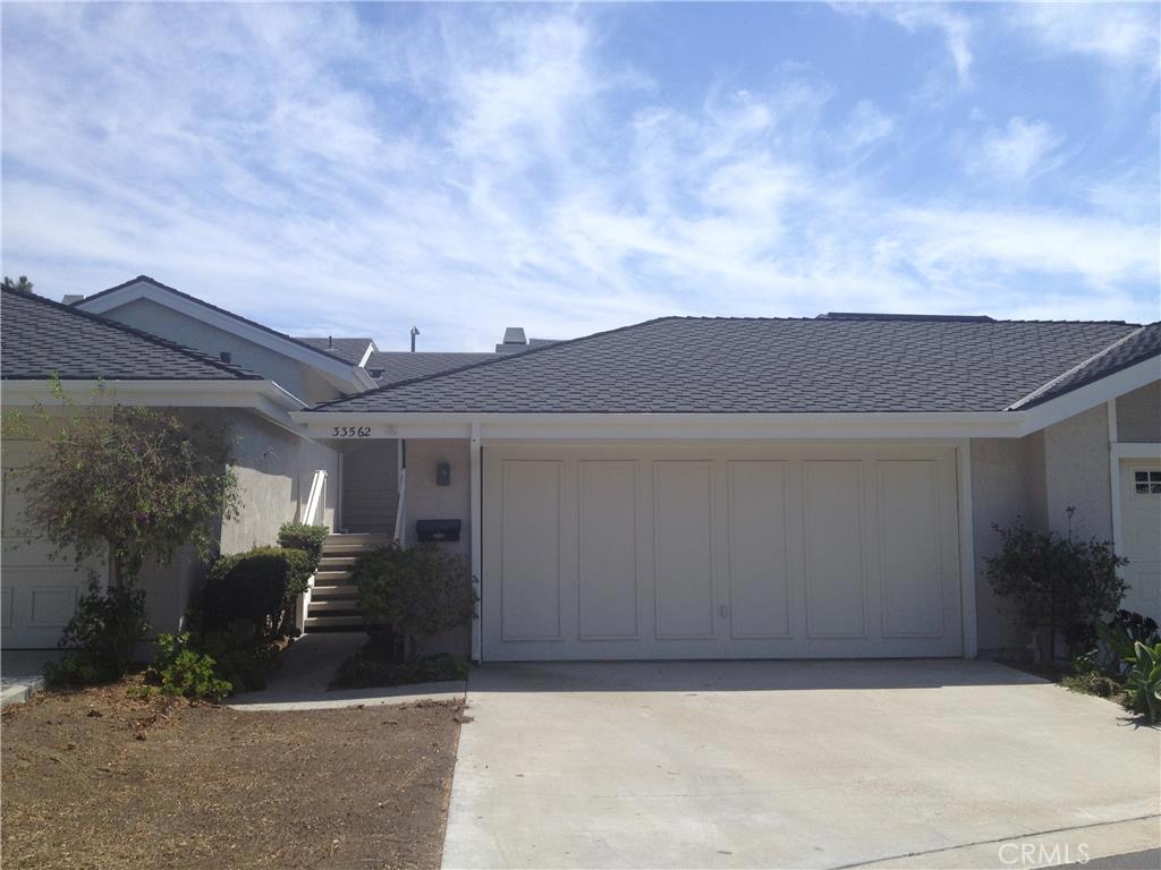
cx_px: 580
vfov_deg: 40.7
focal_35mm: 35
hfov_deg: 52.6
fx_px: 1174
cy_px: 435
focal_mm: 4.28
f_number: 2.4
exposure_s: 1/1905
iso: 50
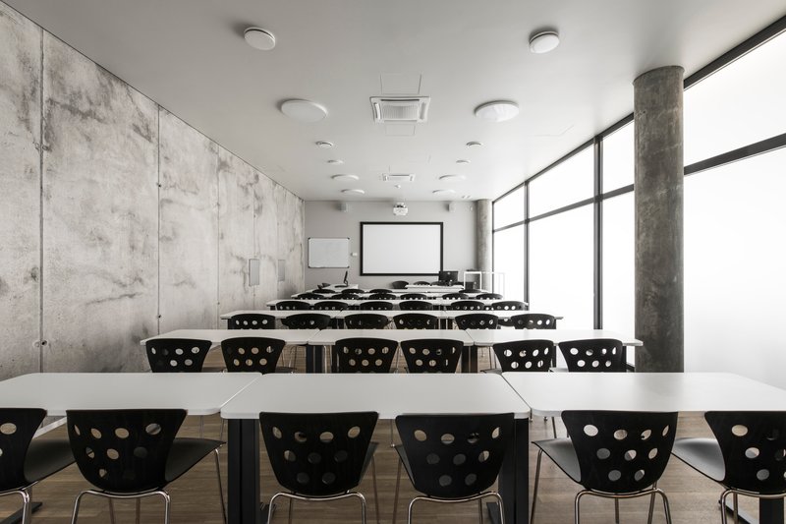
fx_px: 349
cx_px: 393
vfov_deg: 73.7
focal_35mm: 16
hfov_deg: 96.7
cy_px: 262
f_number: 11
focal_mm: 16
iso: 50
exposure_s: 1/1.25
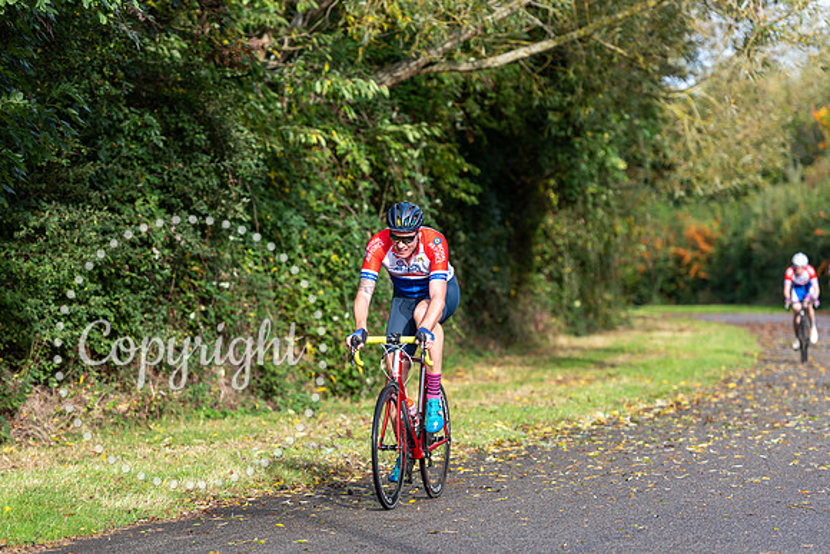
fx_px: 3344
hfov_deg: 14.2
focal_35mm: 145
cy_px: 277
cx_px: 415
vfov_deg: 9.5
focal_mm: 145
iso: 200
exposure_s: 1/1250
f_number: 3.5
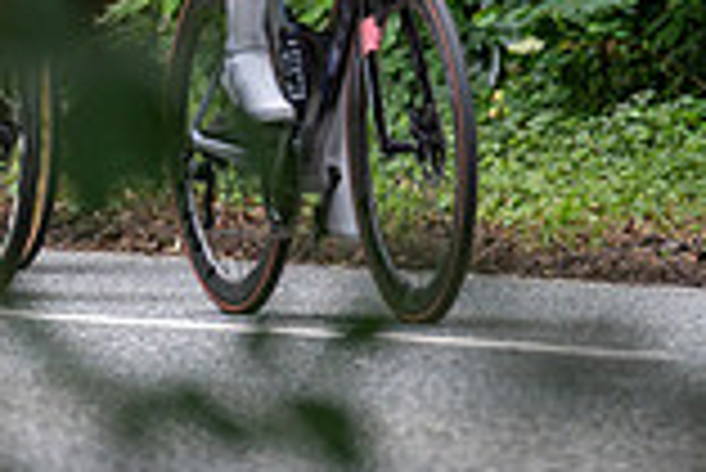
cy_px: -339
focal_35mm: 682
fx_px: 13387
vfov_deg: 2.0
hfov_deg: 3.0
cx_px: -391
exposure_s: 1/1000
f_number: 4.5
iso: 2000
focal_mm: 185
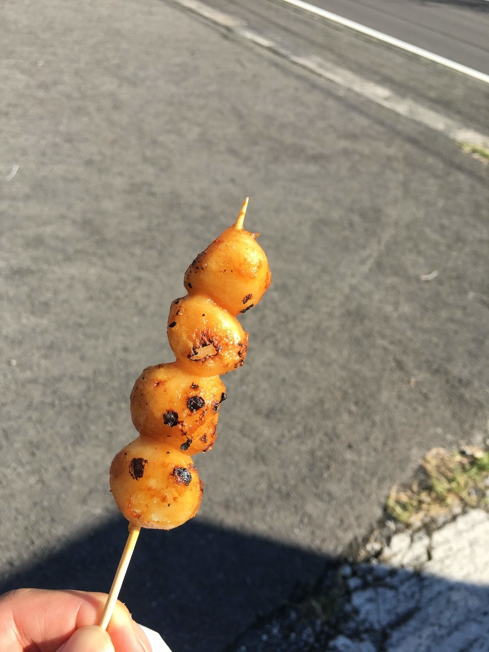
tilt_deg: -36.4
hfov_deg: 48.2
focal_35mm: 29
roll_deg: -5.1
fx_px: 546
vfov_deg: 61.7
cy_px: 326
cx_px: 244
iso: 25
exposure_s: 1/718
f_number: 2.2
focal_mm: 4.15
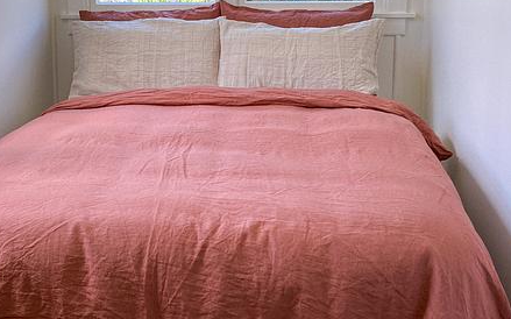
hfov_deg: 49.7
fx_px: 543
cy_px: 88
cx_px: 179
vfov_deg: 32.2
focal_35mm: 39
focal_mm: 4.25
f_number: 1.8
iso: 32
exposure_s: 1/160
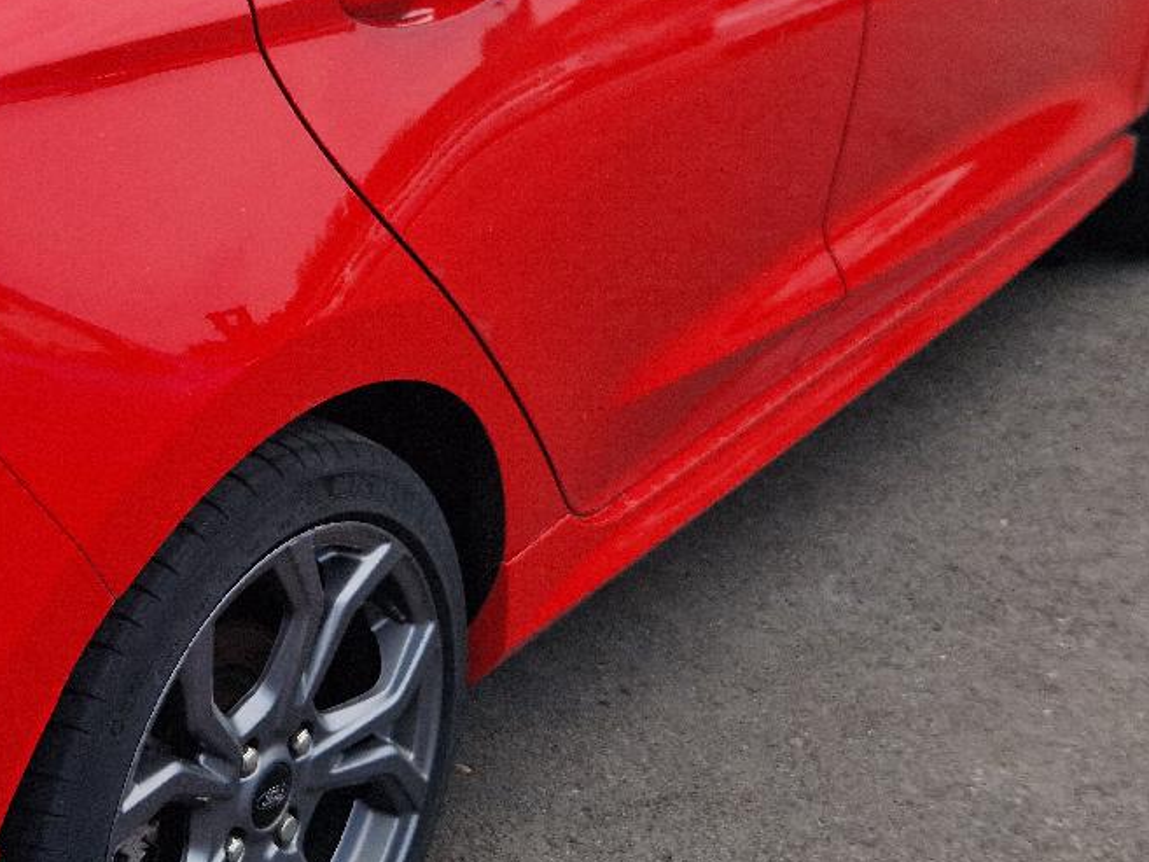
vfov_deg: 23.1
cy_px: 261
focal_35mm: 63
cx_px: 42
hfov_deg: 29.0
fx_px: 2092
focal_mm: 5.4
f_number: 1.8
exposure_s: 1/625
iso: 50
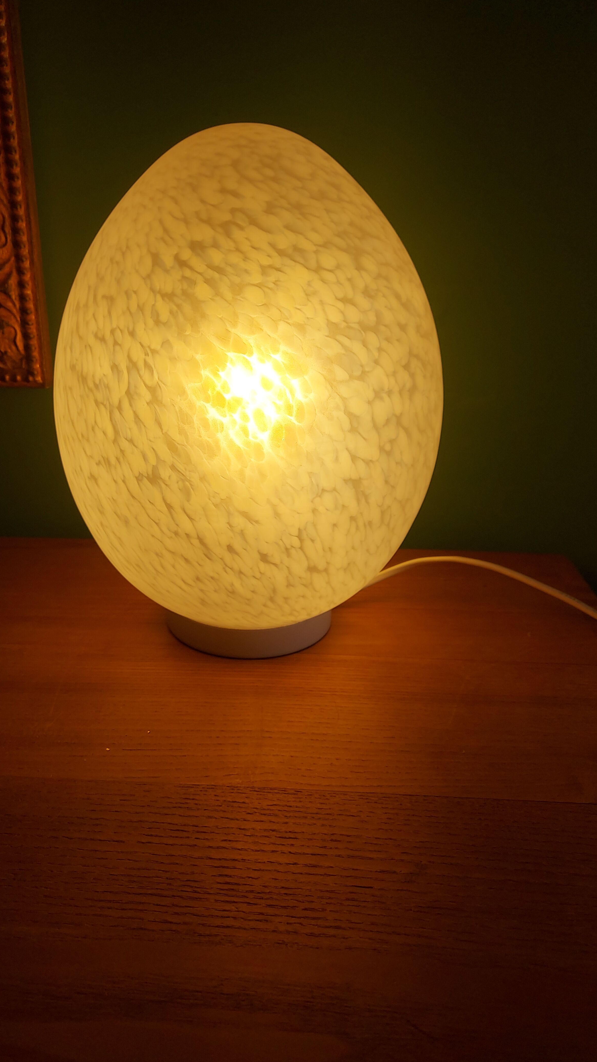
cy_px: 476
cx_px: 252
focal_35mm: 29
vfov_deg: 65.9
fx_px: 816
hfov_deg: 40.1
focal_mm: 5.23
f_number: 1.8
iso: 32
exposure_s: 1/320
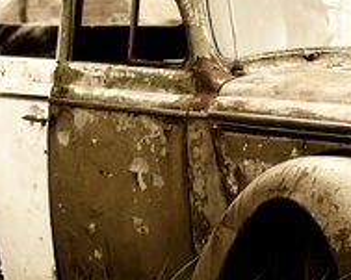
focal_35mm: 285
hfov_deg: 6.8
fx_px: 2959
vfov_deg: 5.4
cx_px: 258
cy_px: 159
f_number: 5.6
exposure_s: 1/320
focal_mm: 135
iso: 450
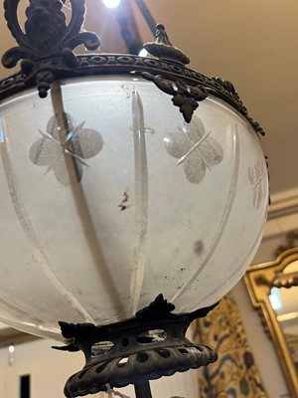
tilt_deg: +31.9
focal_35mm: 26
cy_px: 199
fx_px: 298
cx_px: 149
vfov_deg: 67.3
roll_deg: +11.7
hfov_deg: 53.1
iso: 100
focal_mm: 5.1
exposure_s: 1/50
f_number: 1.6
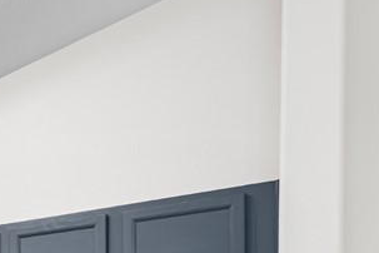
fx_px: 642
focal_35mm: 61
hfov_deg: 24.7
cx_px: -200
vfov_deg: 19.5
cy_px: 377
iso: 400
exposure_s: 1/2.5
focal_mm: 17
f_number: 8
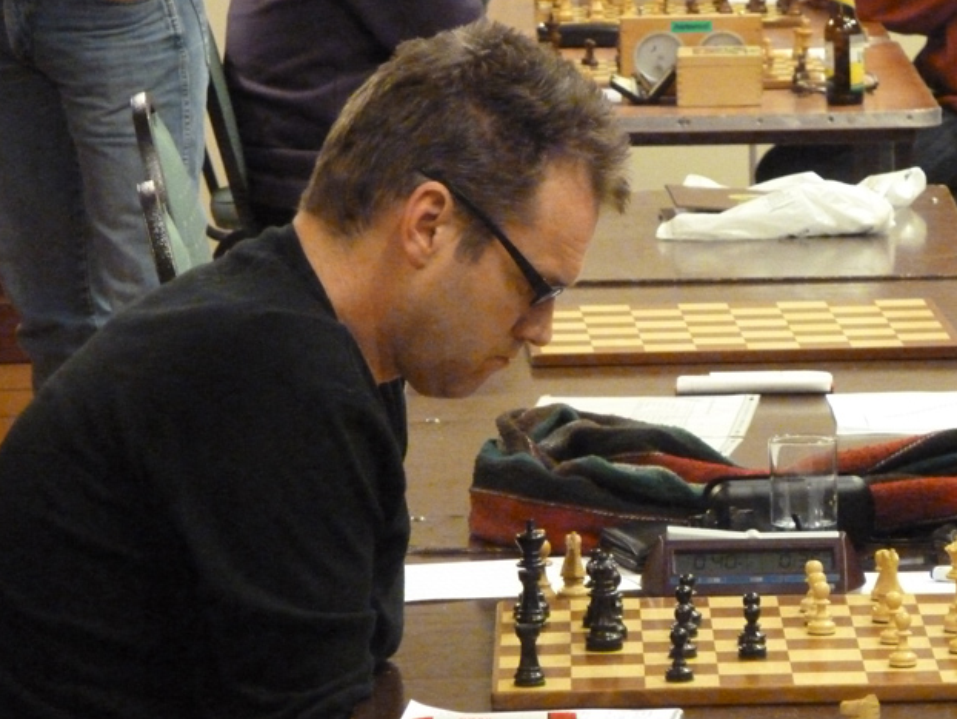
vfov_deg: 5.5
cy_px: 382
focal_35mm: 270
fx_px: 7467
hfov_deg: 7.3
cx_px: 588
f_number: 4.6
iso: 1250
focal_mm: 34.4
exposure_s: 1/15
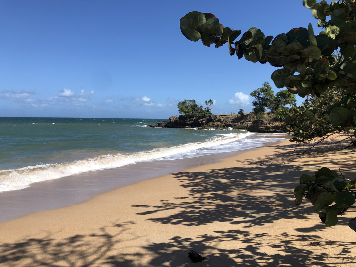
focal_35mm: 28
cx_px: 178
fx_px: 288
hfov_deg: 63.4
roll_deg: +0.3
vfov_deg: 49.7
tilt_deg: -3.0
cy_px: 134
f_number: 1.8
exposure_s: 1/2404
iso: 20
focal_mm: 4
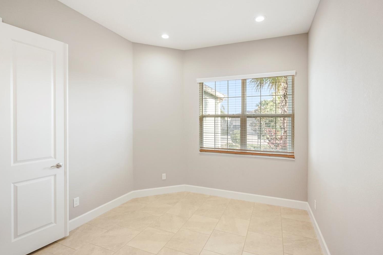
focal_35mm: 17
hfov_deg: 93.2
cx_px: 201
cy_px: 123
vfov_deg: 70.4
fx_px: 181
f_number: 4
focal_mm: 16
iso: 400
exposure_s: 1/30
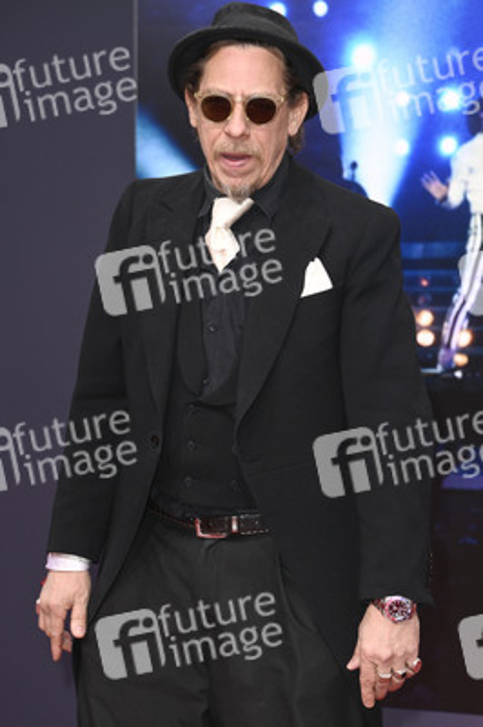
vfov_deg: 16.8
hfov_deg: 11.2
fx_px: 2459
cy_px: 364
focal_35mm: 122
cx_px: 242
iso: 320
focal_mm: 122
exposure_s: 1/250
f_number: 6.3
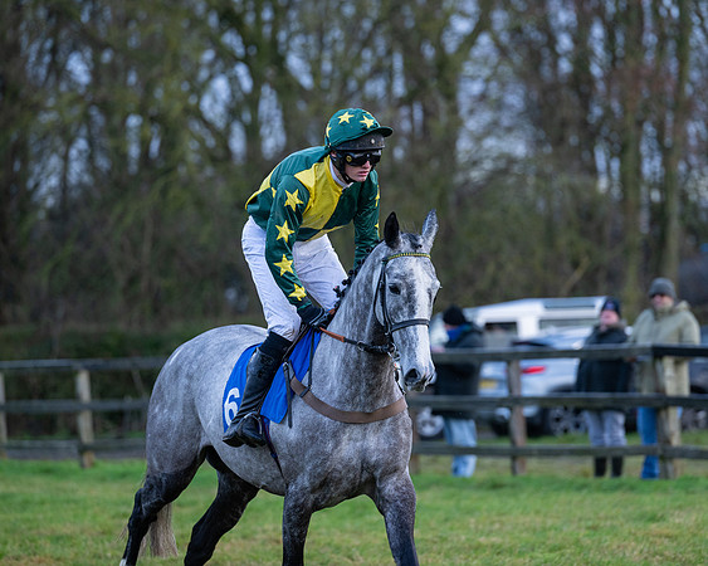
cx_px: 366
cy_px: 283
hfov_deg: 8.6
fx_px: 4718
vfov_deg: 6.9
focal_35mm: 225
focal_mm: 200
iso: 800
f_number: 4
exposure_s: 1/500
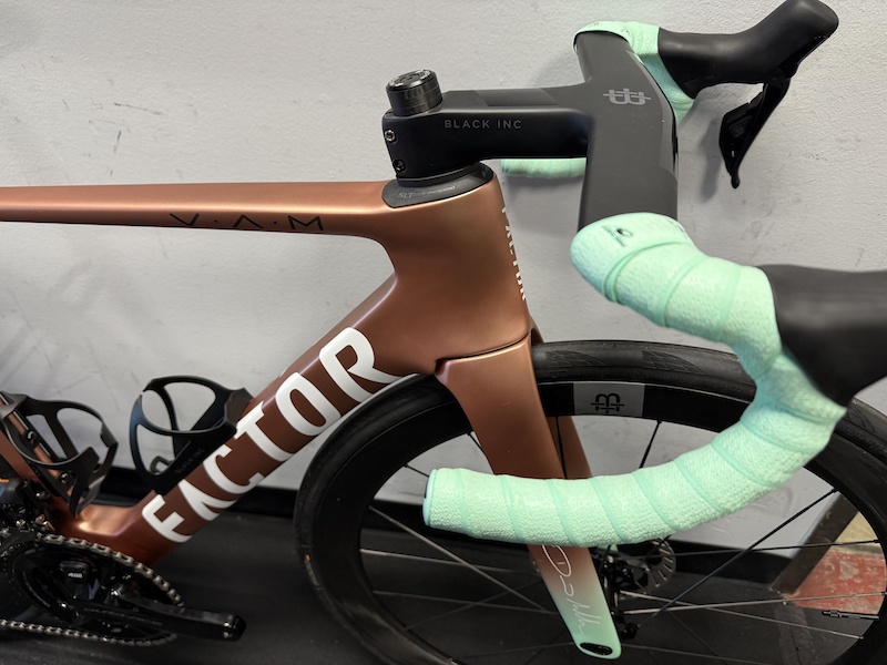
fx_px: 615
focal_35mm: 24
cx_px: 444
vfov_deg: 56.8
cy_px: 332
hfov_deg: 71.6
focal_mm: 6.76
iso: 160
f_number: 1.78
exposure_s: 1/60
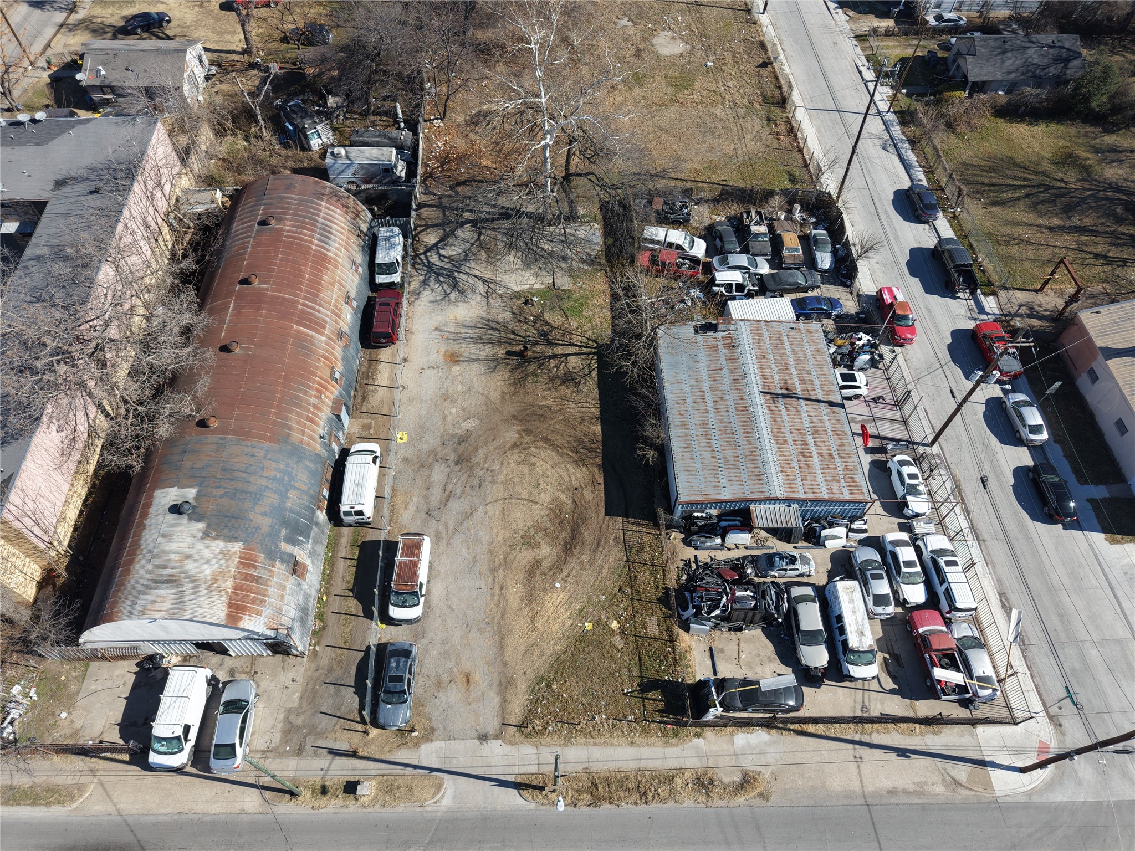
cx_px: 568
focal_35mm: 24
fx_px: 787
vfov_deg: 56.8
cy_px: 426
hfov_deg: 71.6
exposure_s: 1/3000
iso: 140
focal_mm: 8.67
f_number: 1.8
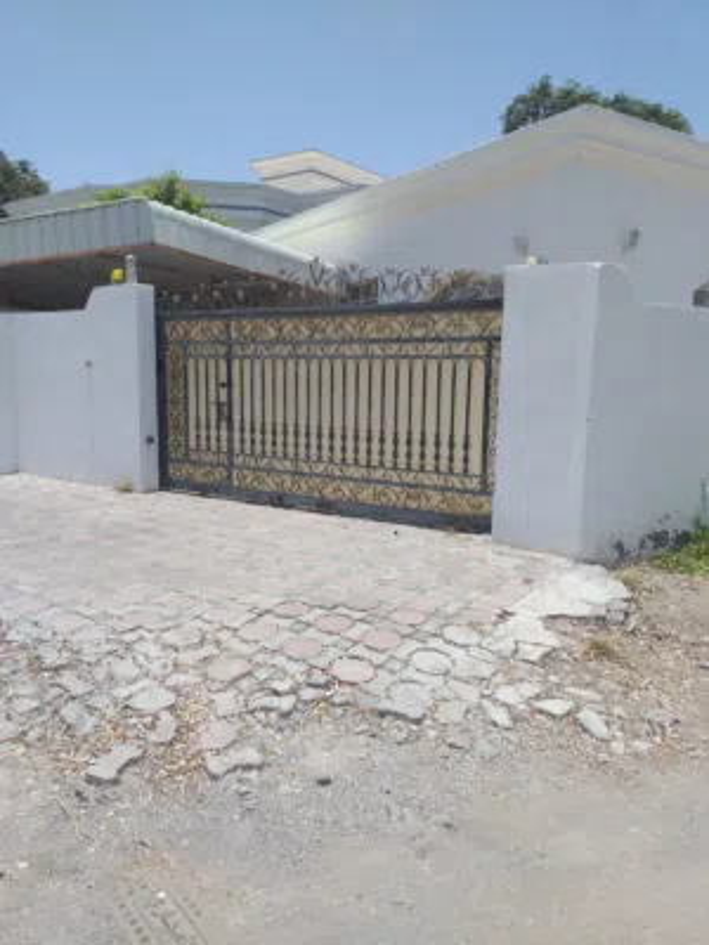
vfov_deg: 67.3
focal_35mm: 26
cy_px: 472
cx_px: 354
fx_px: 710
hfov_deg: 53.1
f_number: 1.9
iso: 40
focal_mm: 3.6
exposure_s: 1/1751
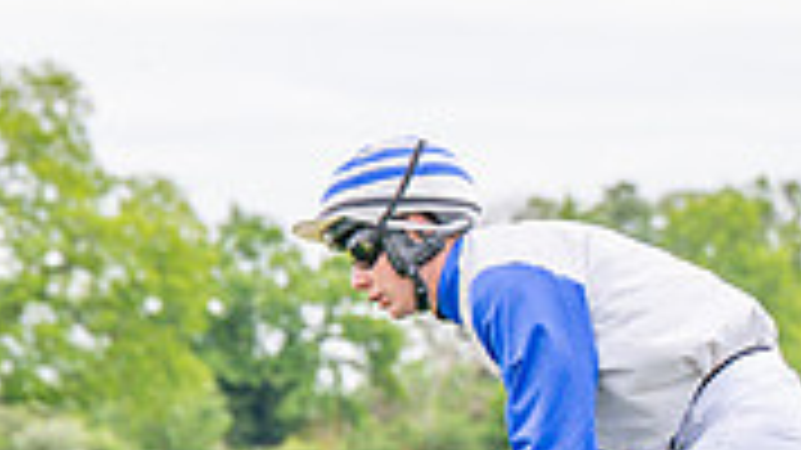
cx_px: 500
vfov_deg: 2.6
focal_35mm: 468
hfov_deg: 4.6
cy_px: 660
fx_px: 9937
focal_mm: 93
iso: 400
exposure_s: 1/1000
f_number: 4.5
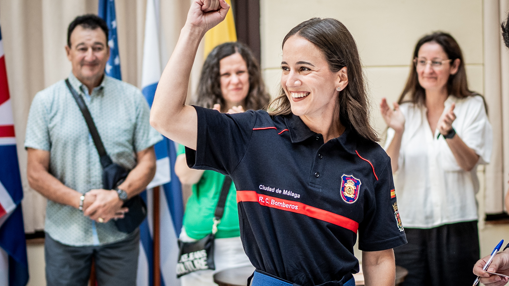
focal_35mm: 55
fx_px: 742
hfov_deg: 37.9
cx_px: 256
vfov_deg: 21.8
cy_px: 142
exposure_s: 1/800
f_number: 1.4
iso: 400
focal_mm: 35
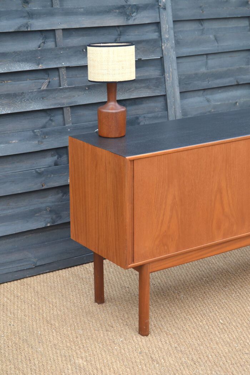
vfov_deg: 28.1
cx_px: 125
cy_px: 188
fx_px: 750
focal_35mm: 72
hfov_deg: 18.9
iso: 220
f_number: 5.6
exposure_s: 1/125
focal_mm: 48
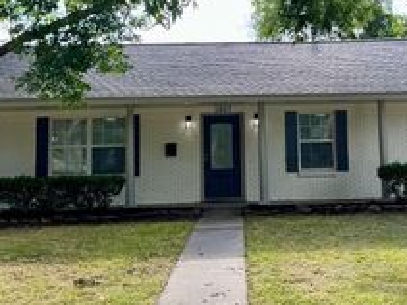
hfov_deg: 33.7
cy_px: 74
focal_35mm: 57
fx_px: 670
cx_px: 251
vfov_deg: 25.3
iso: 80
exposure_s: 1/730
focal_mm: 6.76
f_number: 1.78
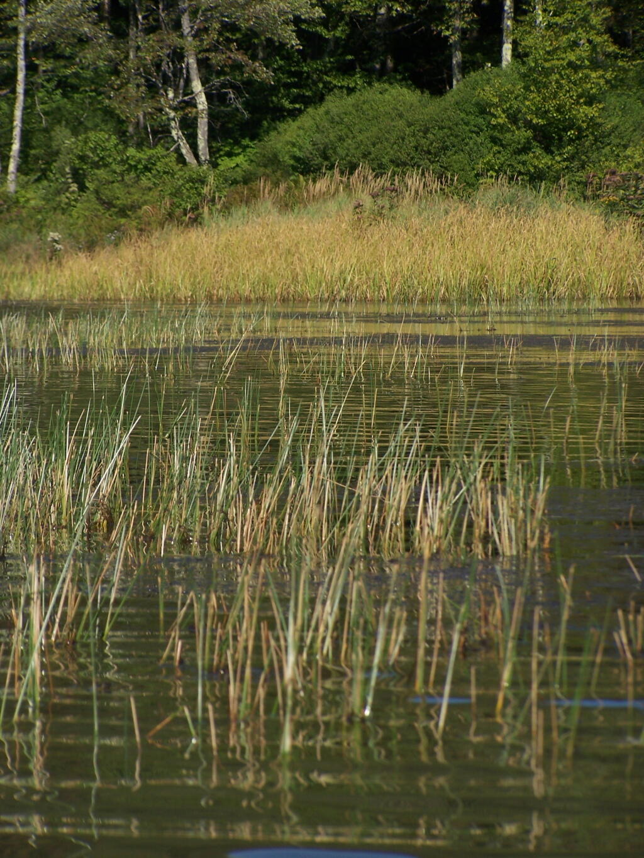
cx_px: 322
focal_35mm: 238
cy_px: 429
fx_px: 5903
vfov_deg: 8.3
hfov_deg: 6.2
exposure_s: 1/800
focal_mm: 39.5
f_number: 4.5
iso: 80
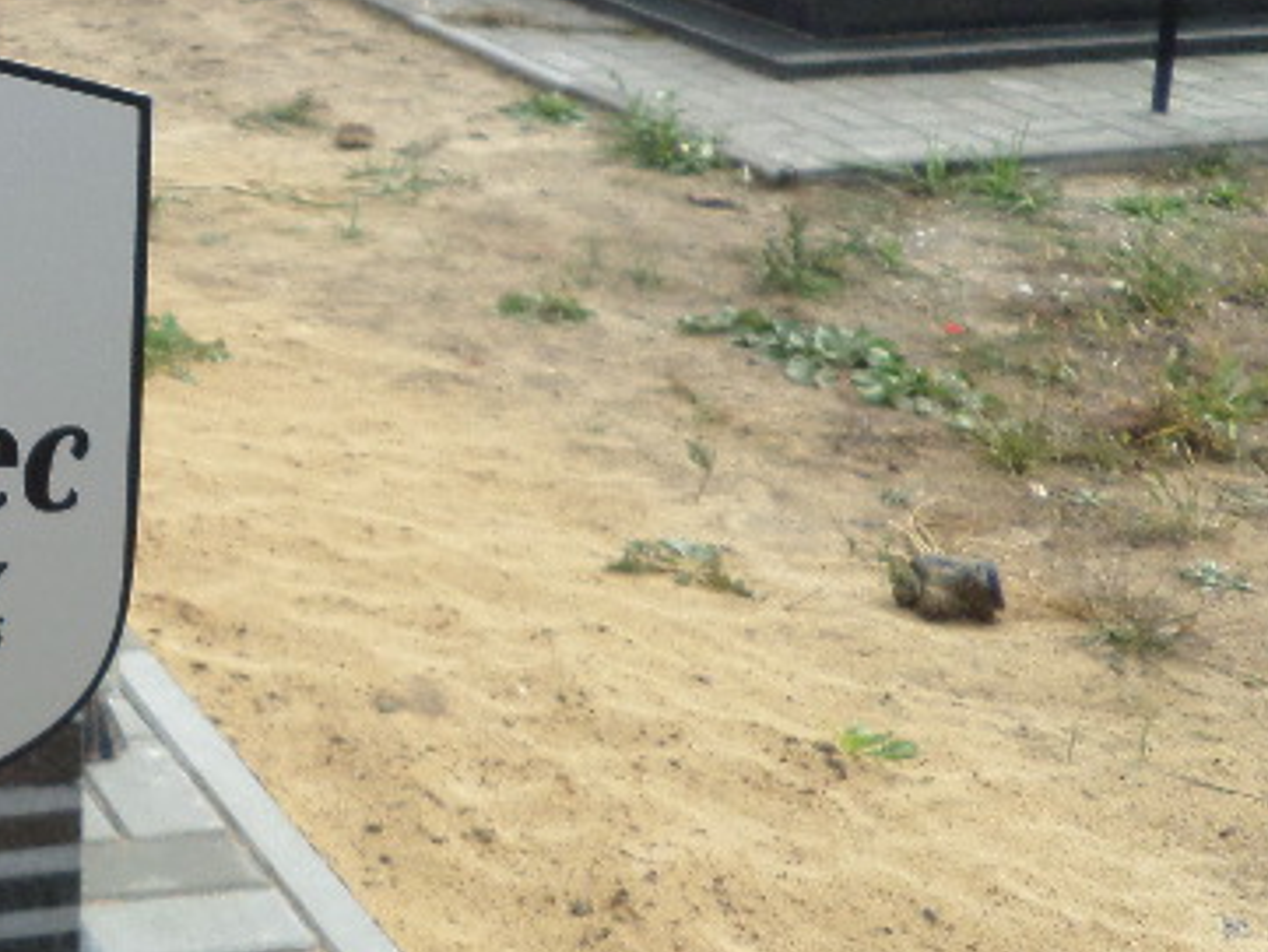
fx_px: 2492
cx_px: -267
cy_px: 141
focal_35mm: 68
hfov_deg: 25.5
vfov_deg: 21.3
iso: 80
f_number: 3.1
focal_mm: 4.3
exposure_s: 1/750
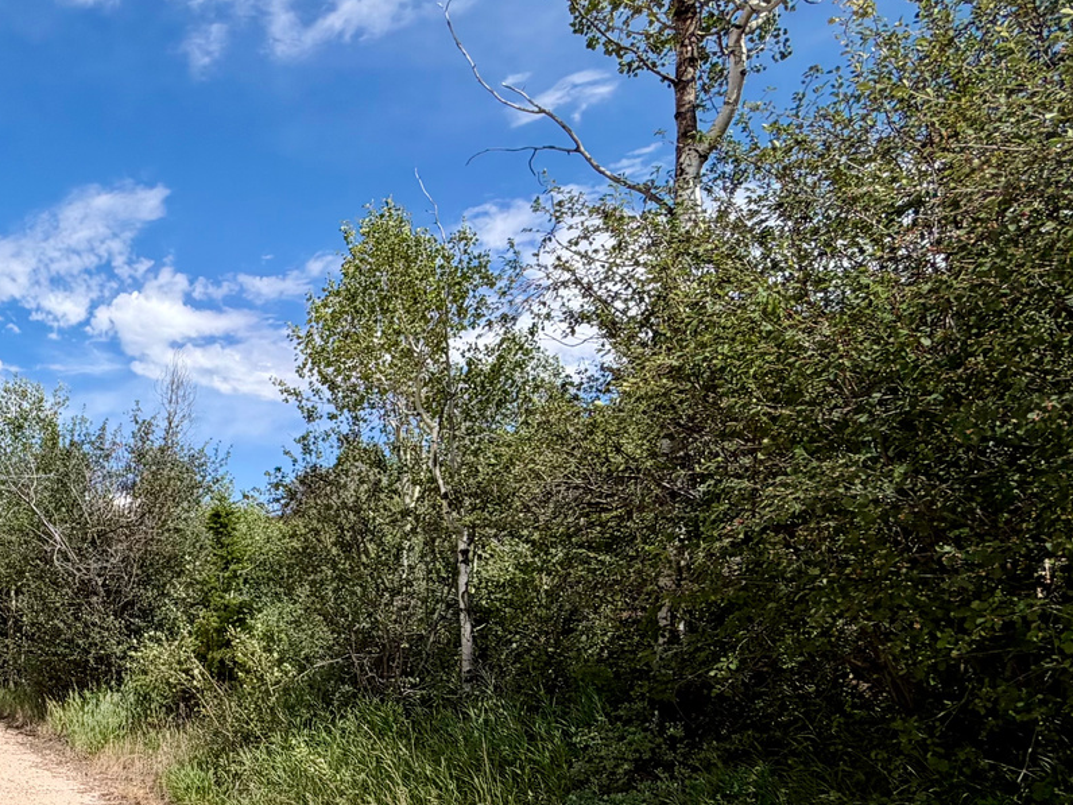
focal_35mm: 36
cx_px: 12
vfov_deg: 38.9
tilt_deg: +3.4
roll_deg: -1.8
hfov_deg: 44.2
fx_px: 1116
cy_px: 577
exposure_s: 1/1125
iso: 20
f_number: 2.2
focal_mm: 2.22
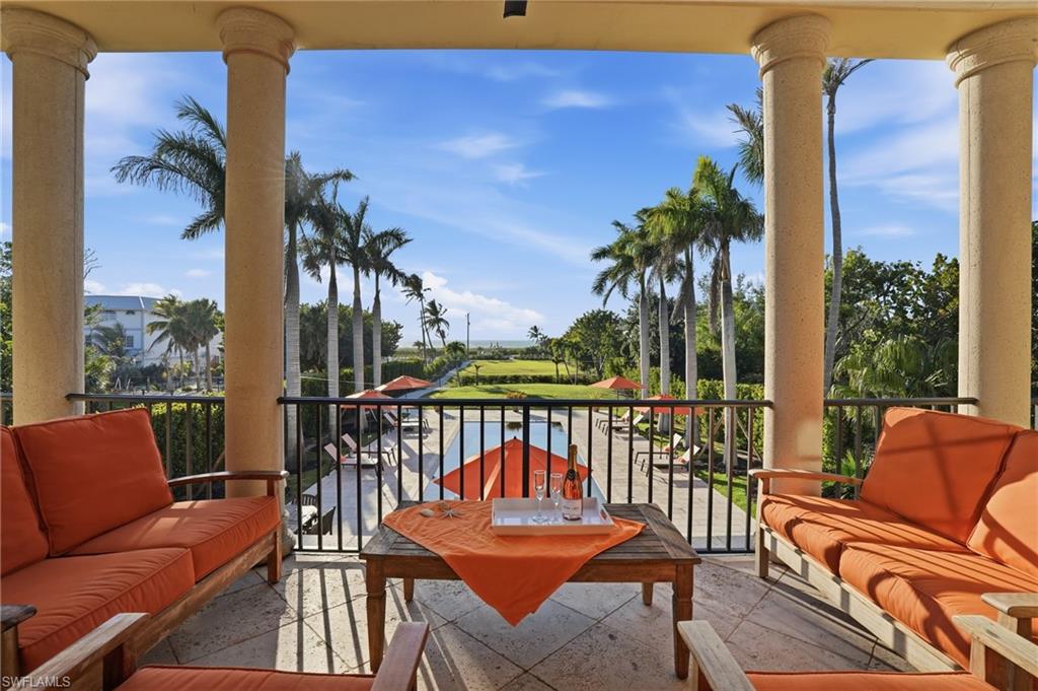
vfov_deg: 73.7
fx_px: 461
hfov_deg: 96.8
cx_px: 519
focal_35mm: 16
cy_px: 346
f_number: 9
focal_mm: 16
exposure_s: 1/5000
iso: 400
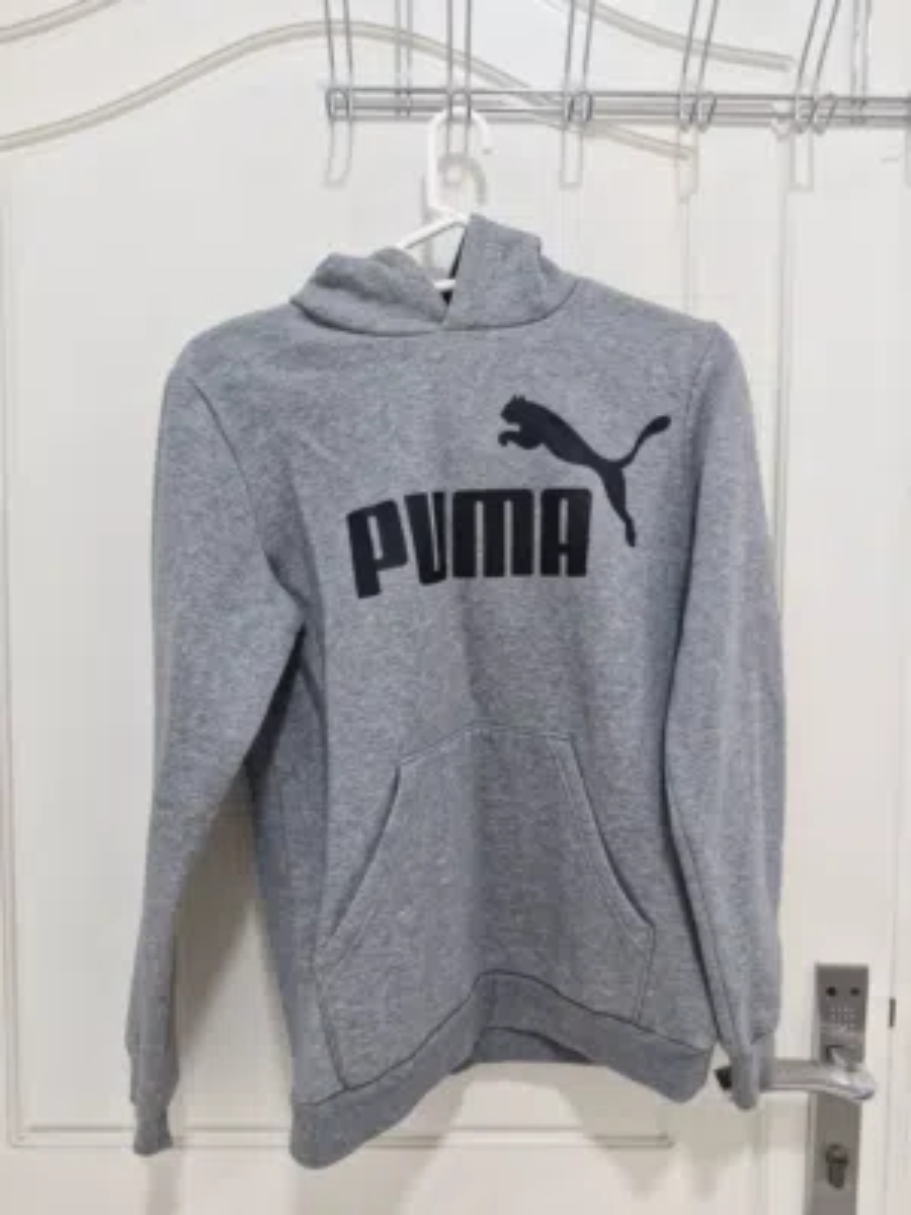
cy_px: 608
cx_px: 456
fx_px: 807
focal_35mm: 23
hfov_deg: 58.9
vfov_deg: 73.9
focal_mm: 5.54
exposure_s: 1/100
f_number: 1.8
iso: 320
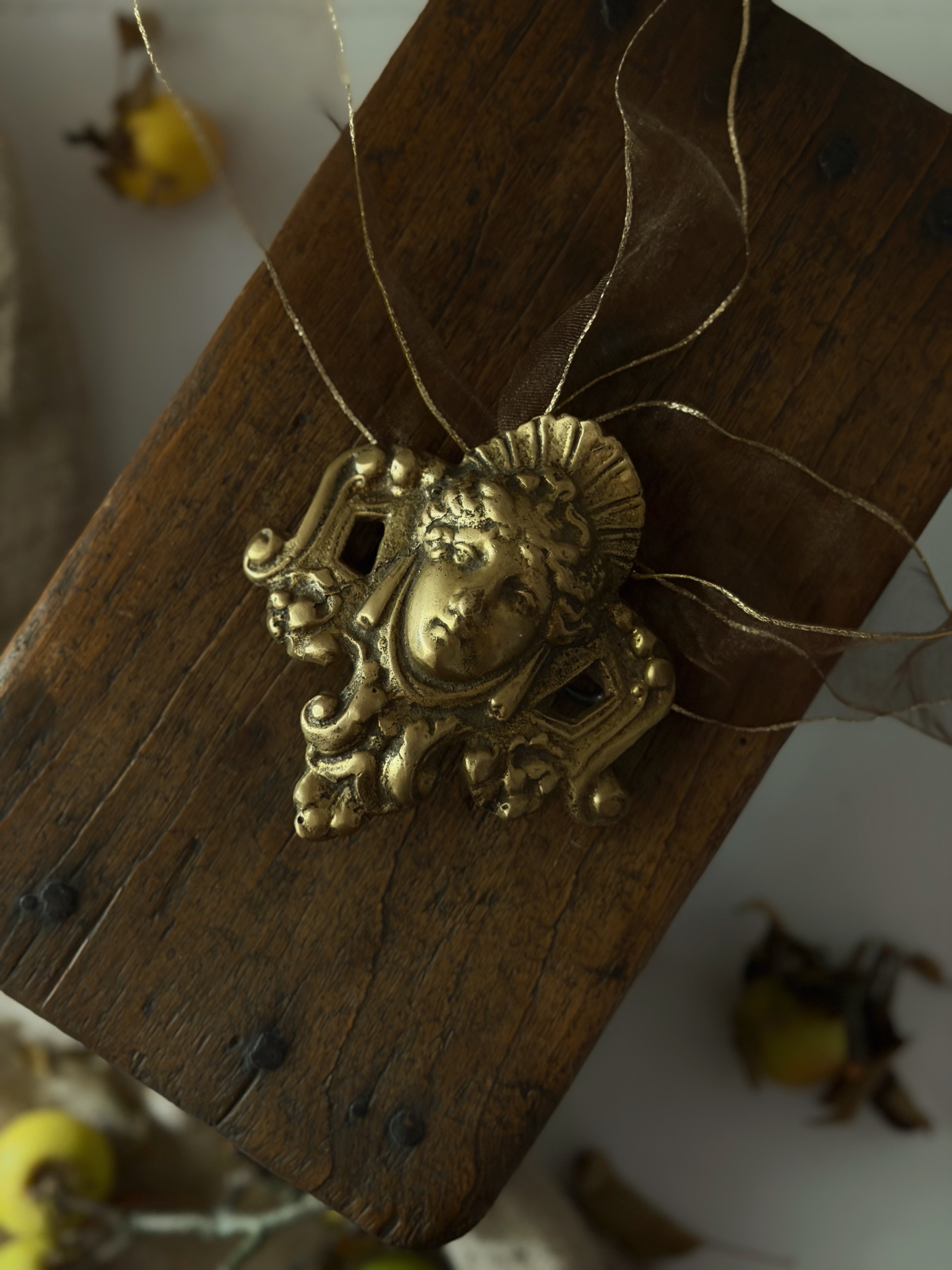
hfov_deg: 30.3
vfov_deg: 39.7
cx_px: 476
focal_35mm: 48
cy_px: 635
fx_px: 1760
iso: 500
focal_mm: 6.76
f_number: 1.78
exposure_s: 1/40
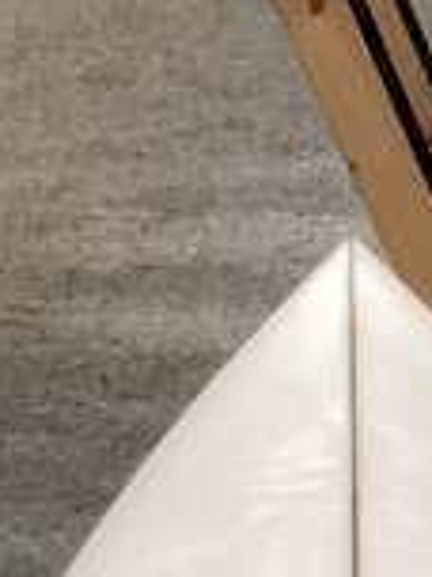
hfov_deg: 9.1
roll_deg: -1.1
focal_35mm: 163
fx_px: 2712
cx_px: 333
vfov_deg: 10.2
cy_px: 1488
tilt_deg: -37.5
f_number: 2.4
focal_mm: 3.3
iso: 80
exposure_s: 1/60
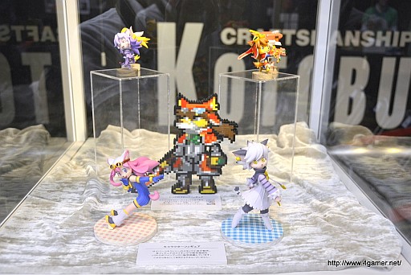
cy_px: 138
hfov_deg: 53.1
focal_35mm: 36
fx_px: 411
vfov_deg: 36.9
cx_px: 206
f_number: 4
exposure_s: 1/60
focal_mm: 24
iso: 400
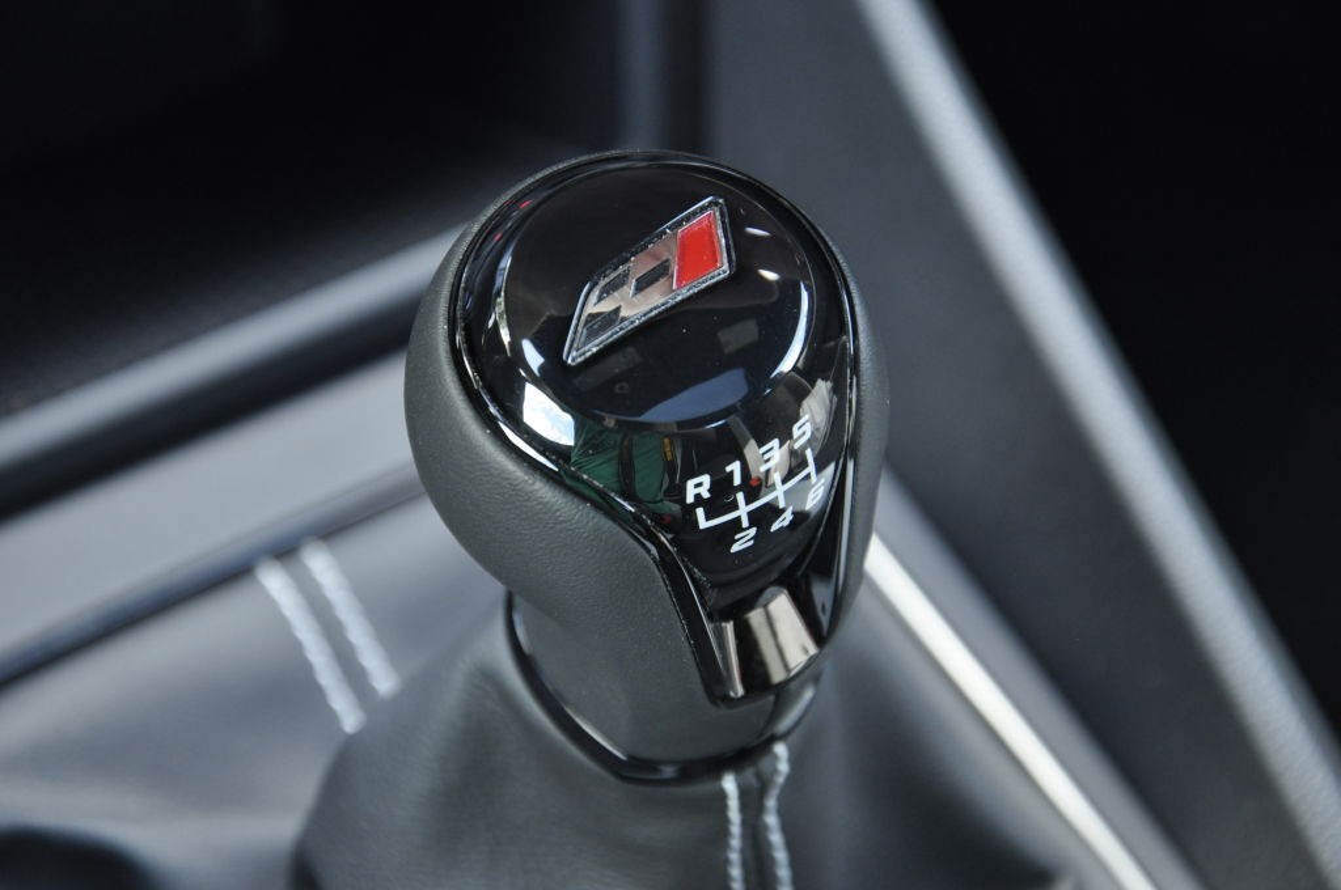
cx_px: 670
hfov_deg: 17.1
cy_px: 445
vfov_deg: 11.4
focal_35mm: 120
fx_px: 4464
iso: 800
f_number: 5.3
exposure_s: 1/30
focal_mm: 80
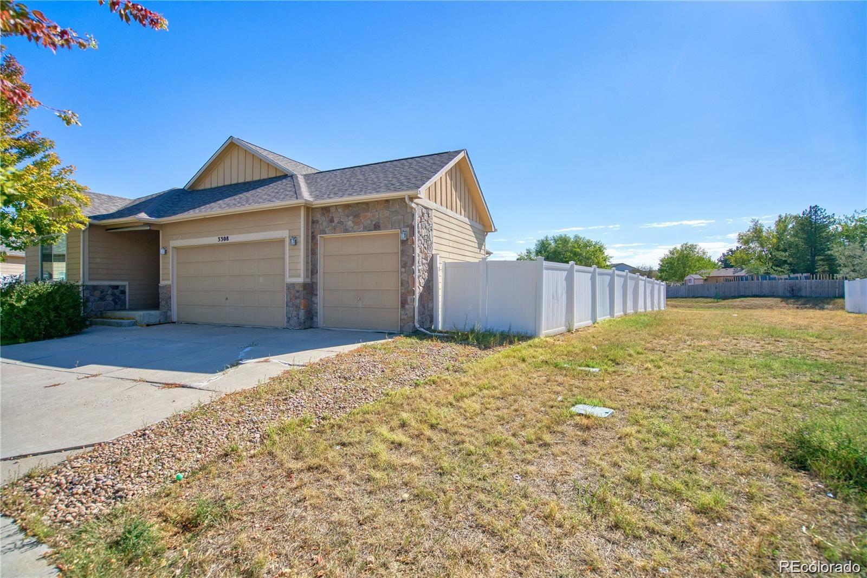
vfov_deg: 73.7
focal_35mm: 16
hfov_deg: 96.7
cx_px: 434
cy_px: 289
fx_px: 385
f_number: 4
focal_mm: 16
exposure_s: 1/3200
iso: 500
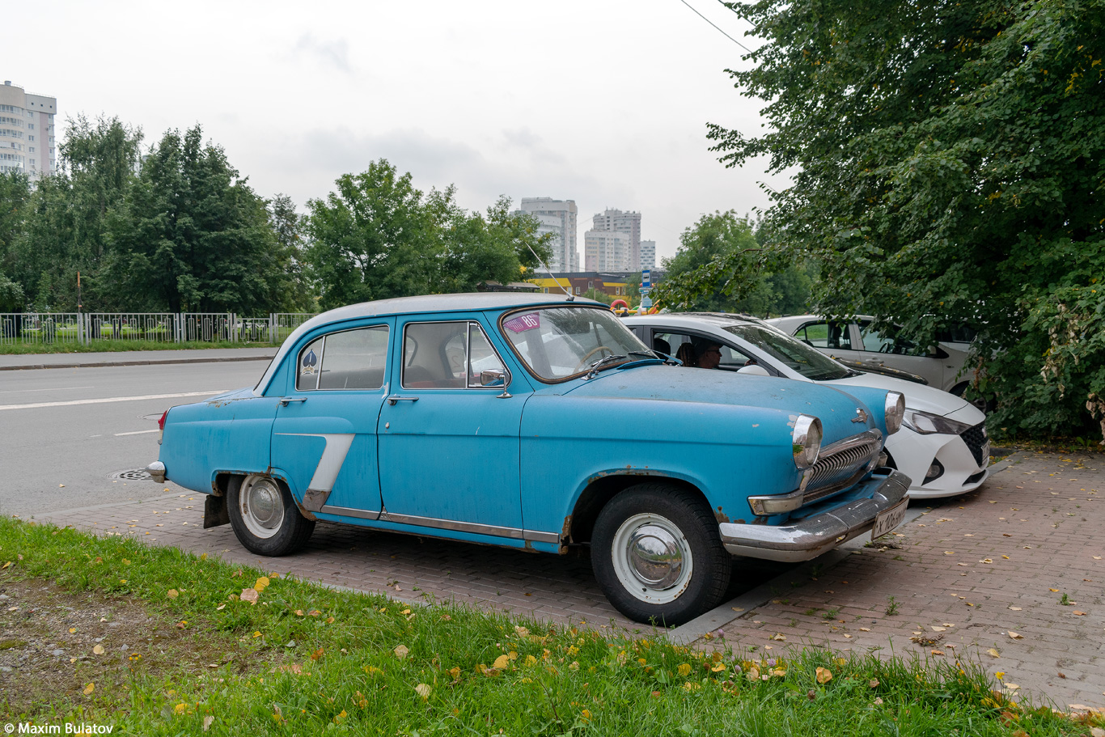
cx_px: 552
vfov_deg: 43.6
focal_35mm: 30
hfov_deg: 61.9
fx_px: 921
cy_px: 368
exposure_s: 1/250
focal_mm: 20
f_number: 5.6
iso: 200
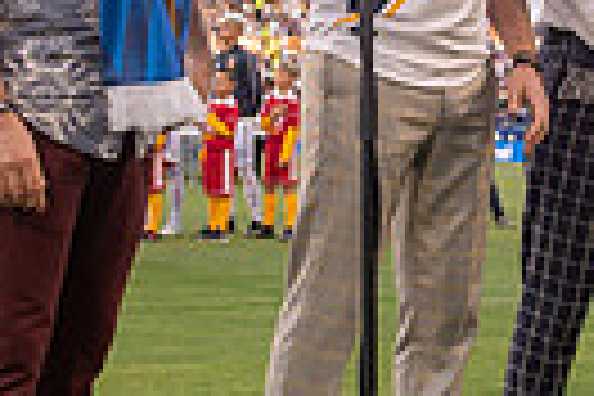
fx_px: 1881
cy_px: -20
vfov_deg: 11.9
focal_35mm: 114
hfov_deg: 17.9
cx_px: 410
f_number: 4.5
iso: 160
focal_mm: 26
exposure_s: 1/250
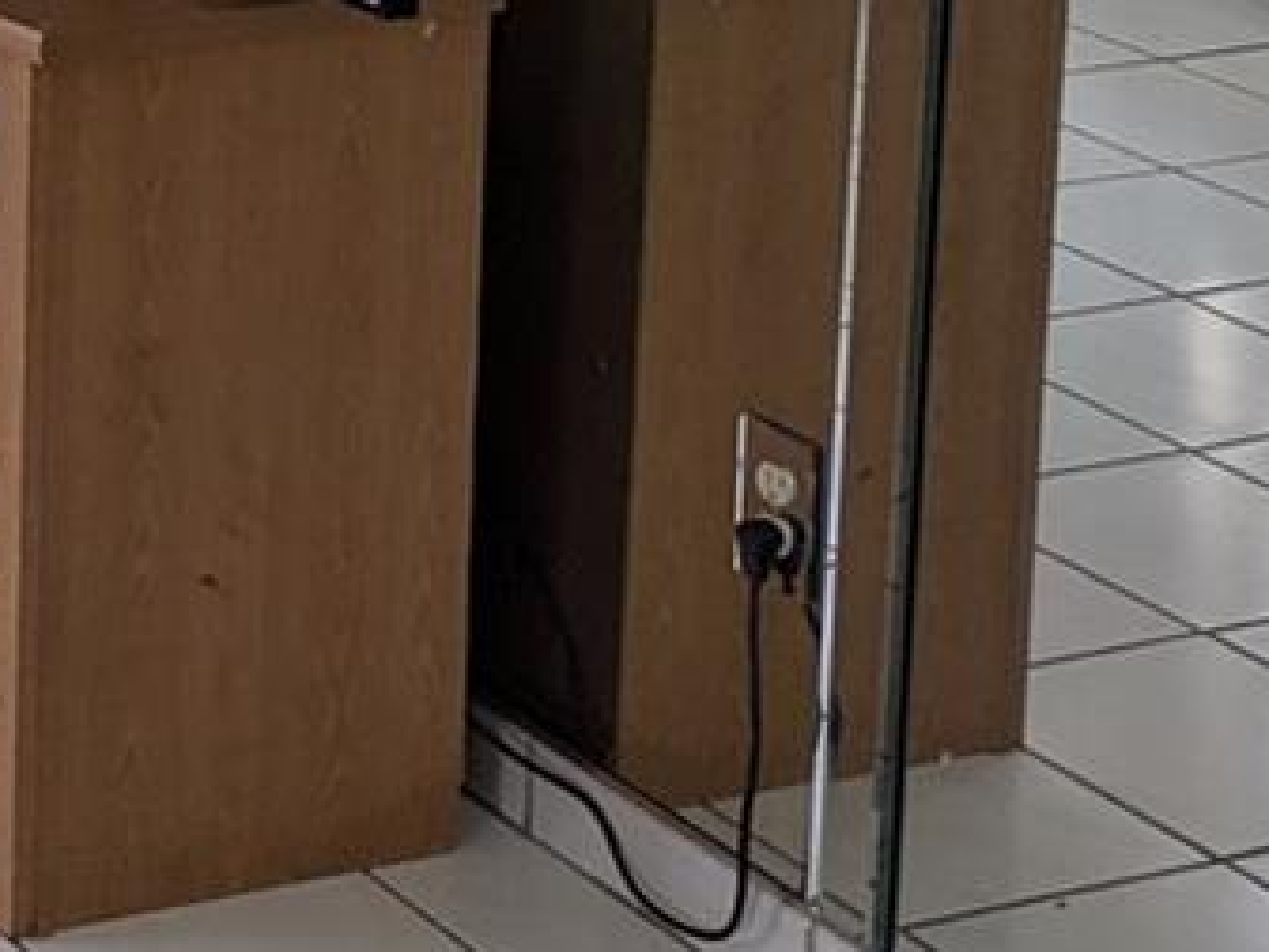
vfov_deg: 12.2
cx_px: -850
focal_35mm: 114
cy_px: -635
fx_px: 4179
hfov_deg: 15.4
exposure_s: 1/499
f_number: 1.85
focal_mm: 6.81
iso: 43
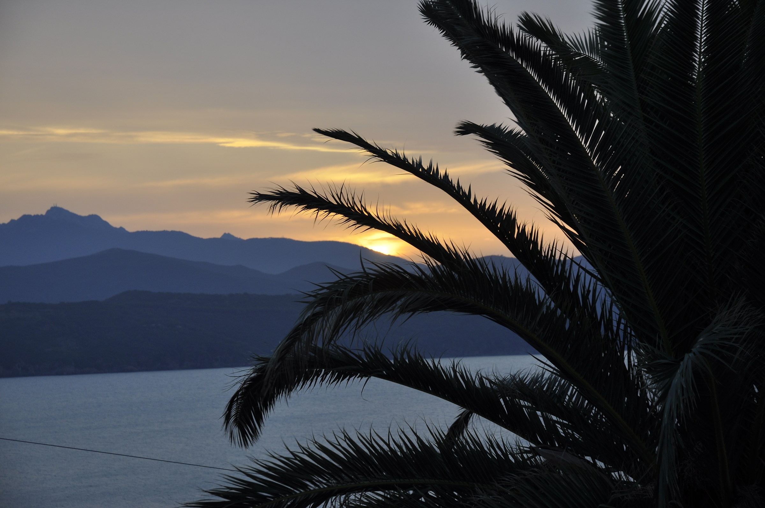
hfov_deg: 19.5
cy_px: 254
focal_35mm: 105
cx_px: 382
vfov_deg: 13.0
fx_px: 2229
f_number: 5.6
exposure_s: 1/125
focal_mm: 70
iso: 200
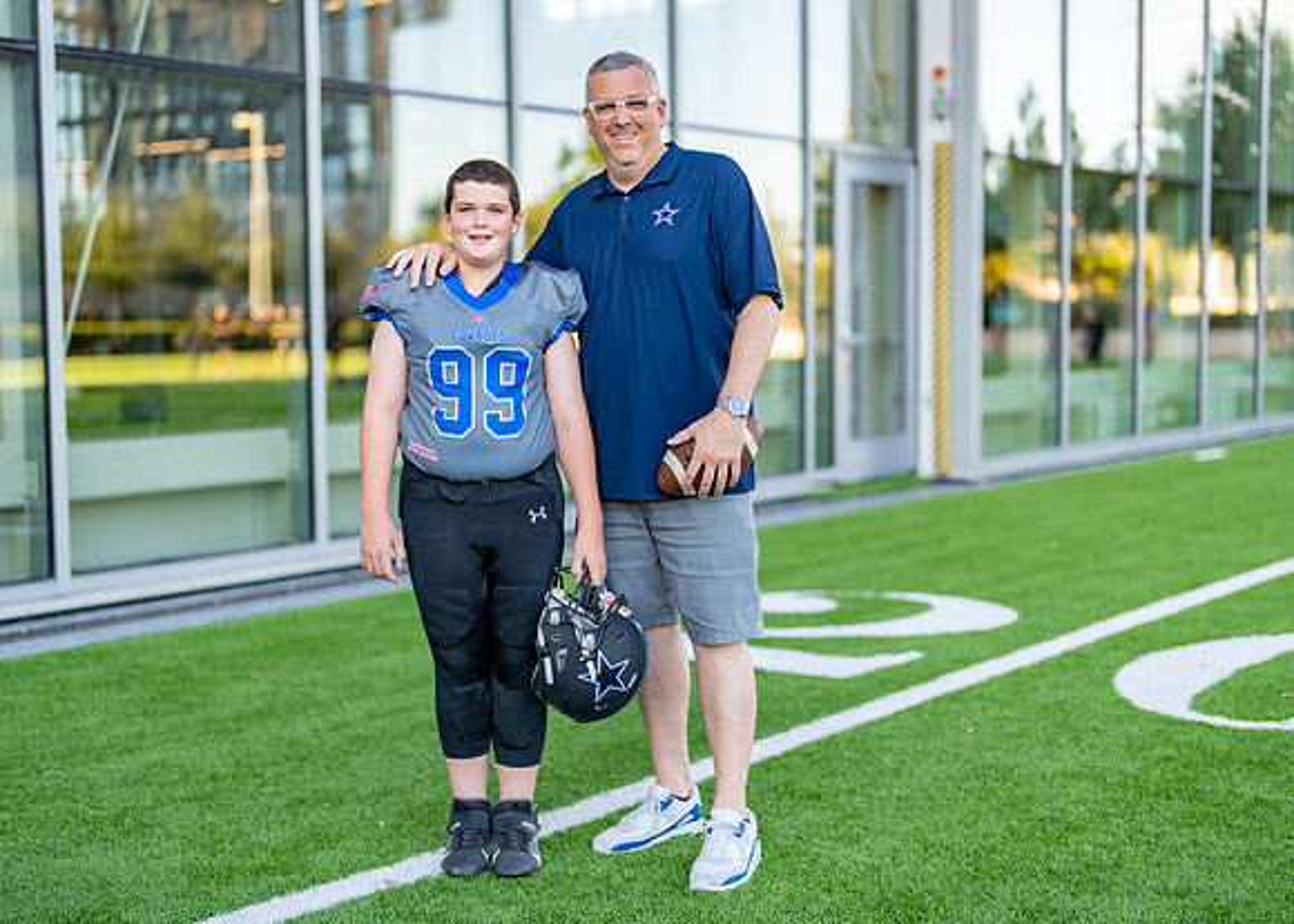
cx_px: 647
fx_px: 1985
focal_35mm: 54
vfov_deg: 26.2
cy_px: 462
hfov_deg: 36.1
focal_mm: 50
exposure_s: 1/640
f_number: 1.2
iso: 100
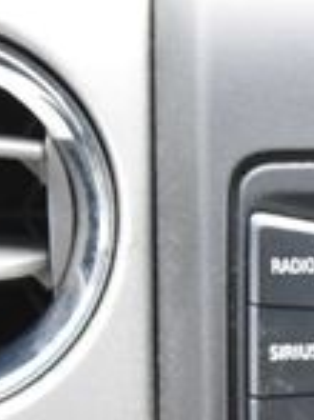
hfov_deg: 4.2
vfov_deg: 5.7
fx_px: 4192
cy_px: 460
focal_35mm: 346
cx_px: 685
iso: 3200
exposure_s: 1/13
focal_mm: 55
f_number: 5.6
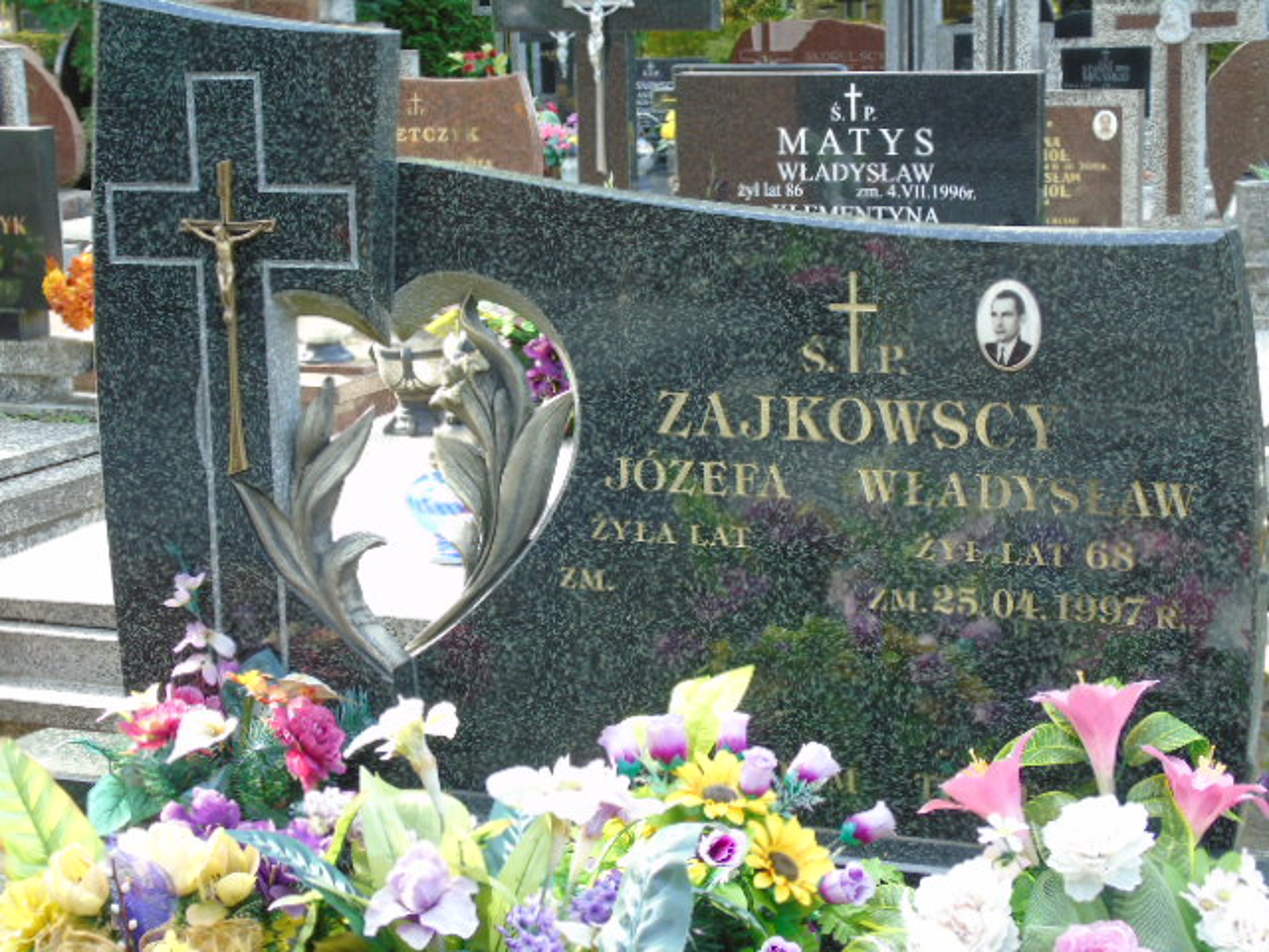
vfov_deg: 20.7
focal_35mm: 71
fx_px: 2603
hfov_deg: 27.4
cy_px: 476
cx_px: 634
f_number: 4.7
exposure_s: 1/30
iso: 80
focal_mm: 13
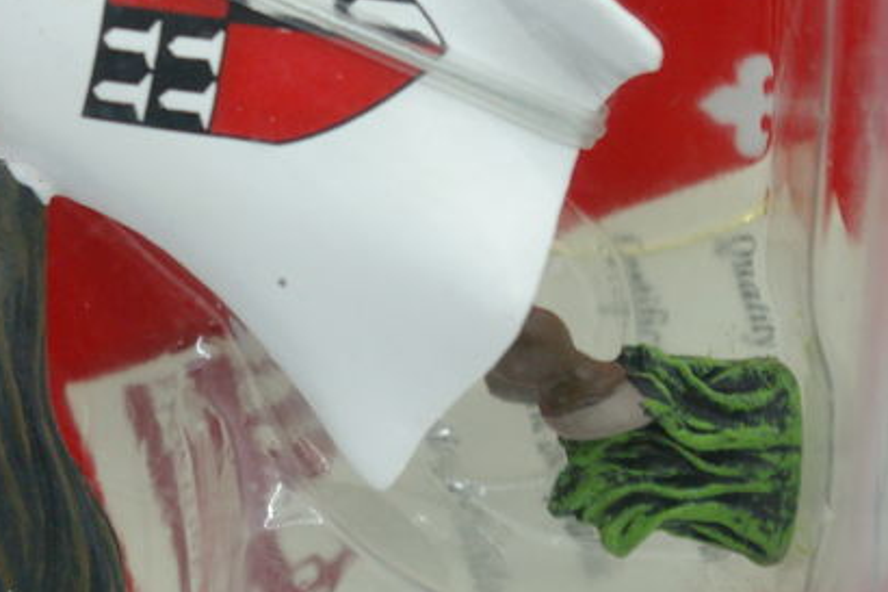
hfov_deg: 10.1
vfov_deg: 6.8
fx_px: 4961
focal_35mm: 201
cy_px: 190
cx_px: -91
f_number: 8
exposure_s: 1/20
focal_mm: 55
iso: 800
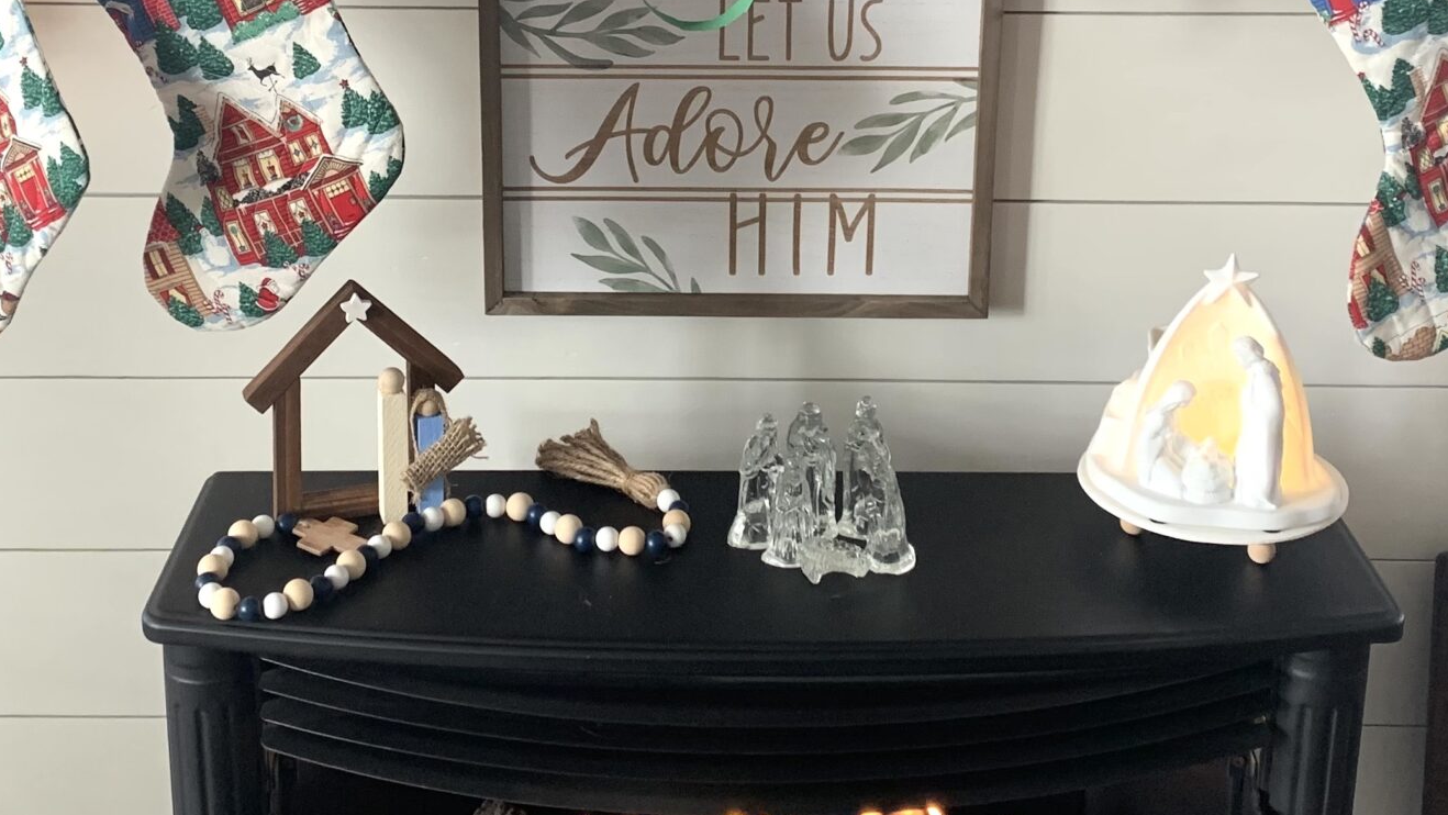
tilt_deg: -15.6
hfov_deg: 37.8
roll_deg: -0.6
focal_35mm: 55
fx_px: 2112
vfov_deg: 21.6
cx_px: 698
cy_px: 172
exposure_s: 1/60
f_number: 1.8
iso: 160
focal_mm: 4.25
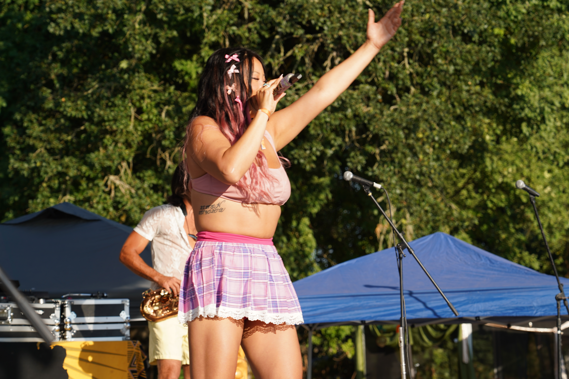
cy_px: 190
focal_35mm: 105
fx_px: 1659
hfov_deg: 19.5
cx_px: 284
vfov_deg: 13.0
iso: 100
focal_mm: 105
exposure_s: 1/200
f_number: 6.3
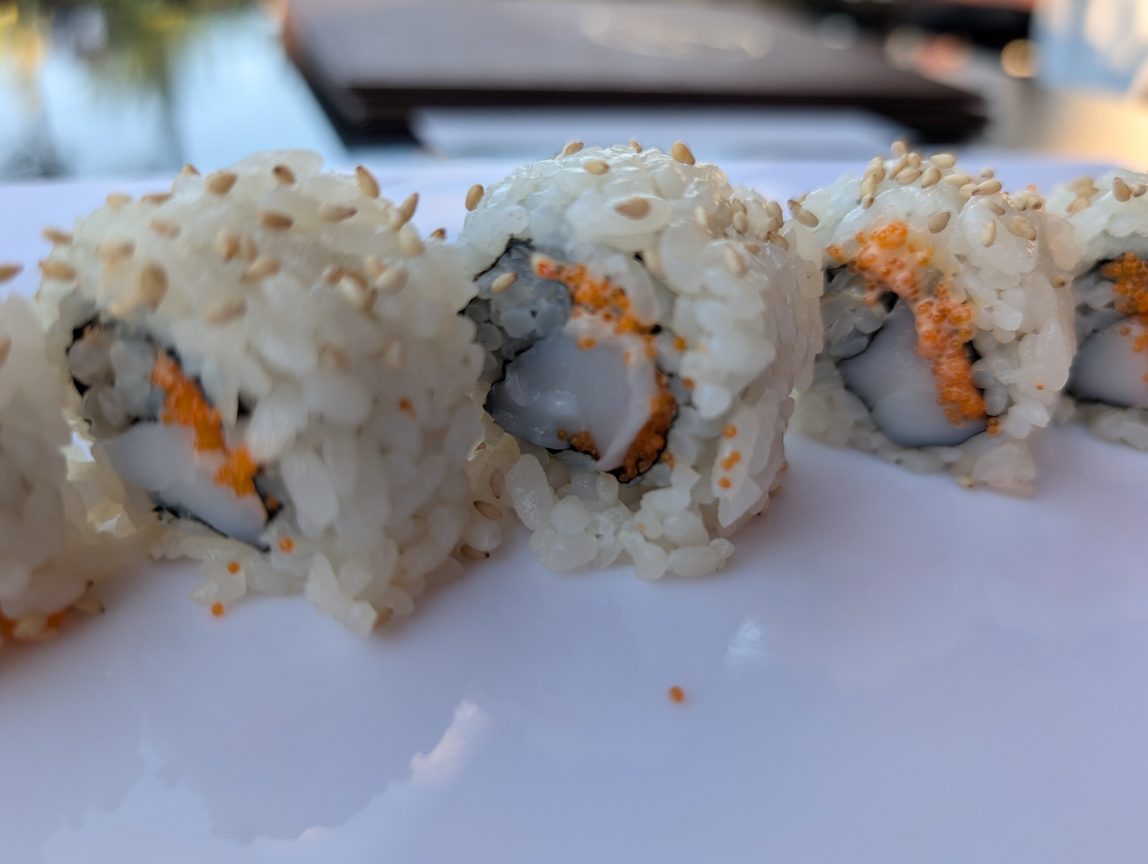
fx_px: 797
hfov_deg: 71.5
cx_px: 574
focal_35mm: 24
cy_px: 432
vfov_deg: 56.9
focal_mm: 6.9
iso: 17
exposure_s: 1/47.7
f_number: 1.68
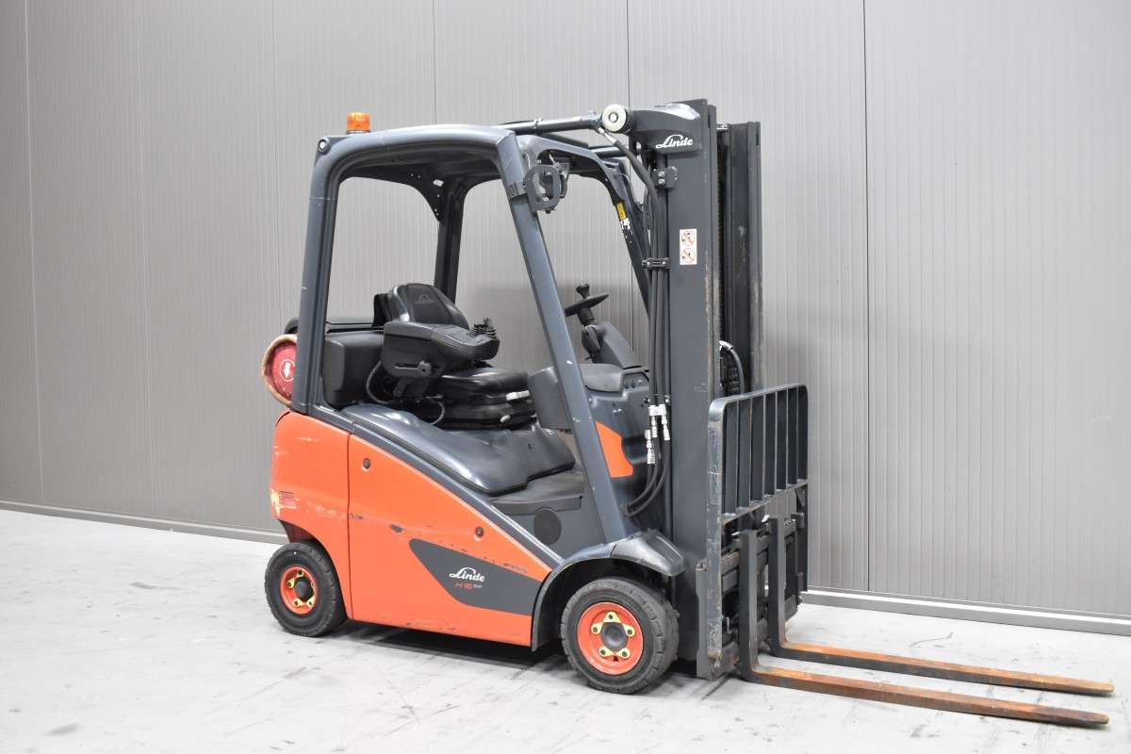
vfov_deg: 38.4
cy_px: 377
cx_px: 566
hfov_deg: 55.1
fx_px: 1084
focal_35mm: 34
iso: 1600
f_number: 5
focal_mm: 23
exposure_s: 1/20
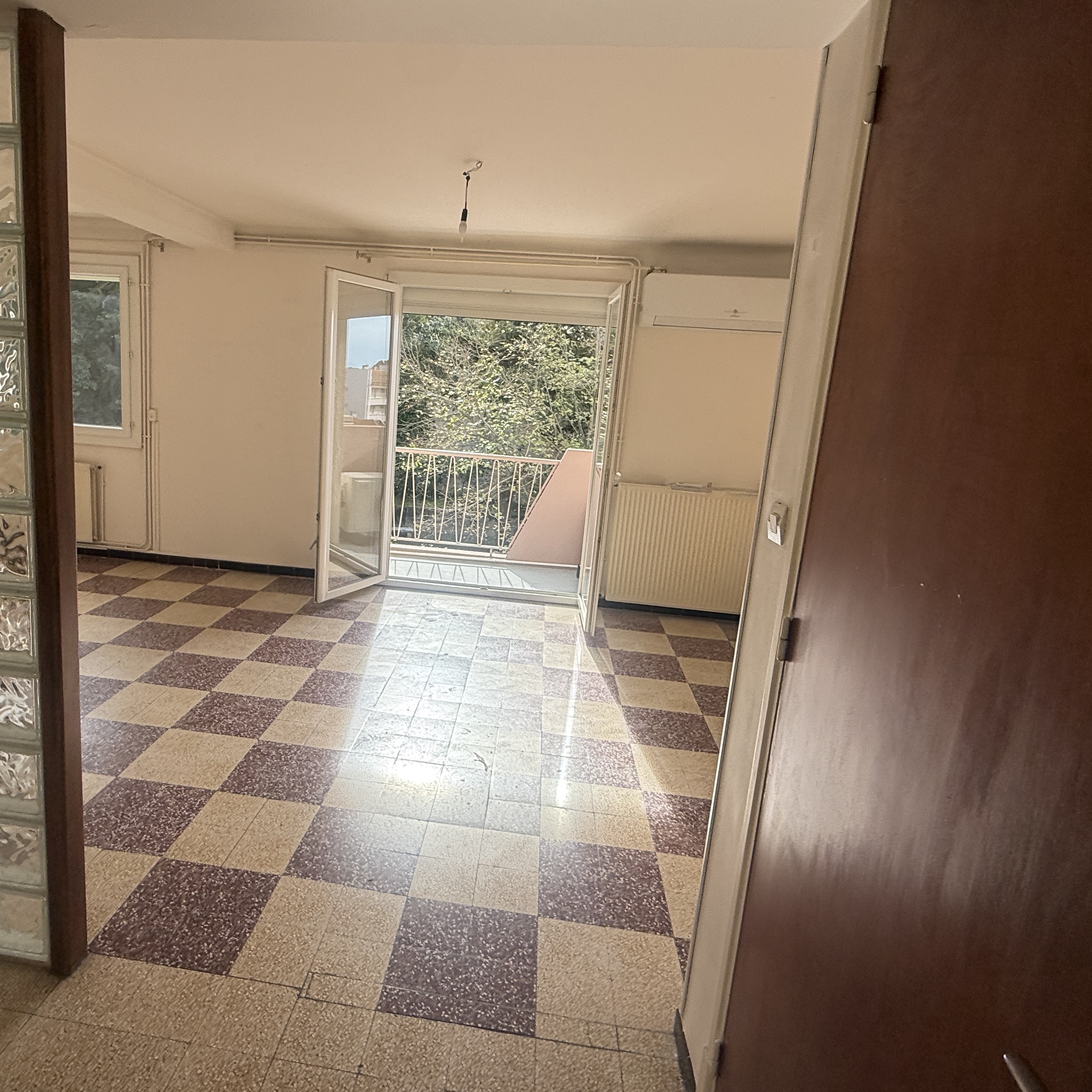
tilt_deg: -10.5
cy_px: 520
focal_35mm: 21
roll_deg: -4.1
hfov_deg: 71.6
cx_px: 455
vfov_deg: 72.1
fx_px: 749
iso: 64
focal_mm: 2.22
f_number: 2.2
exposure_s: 1/644
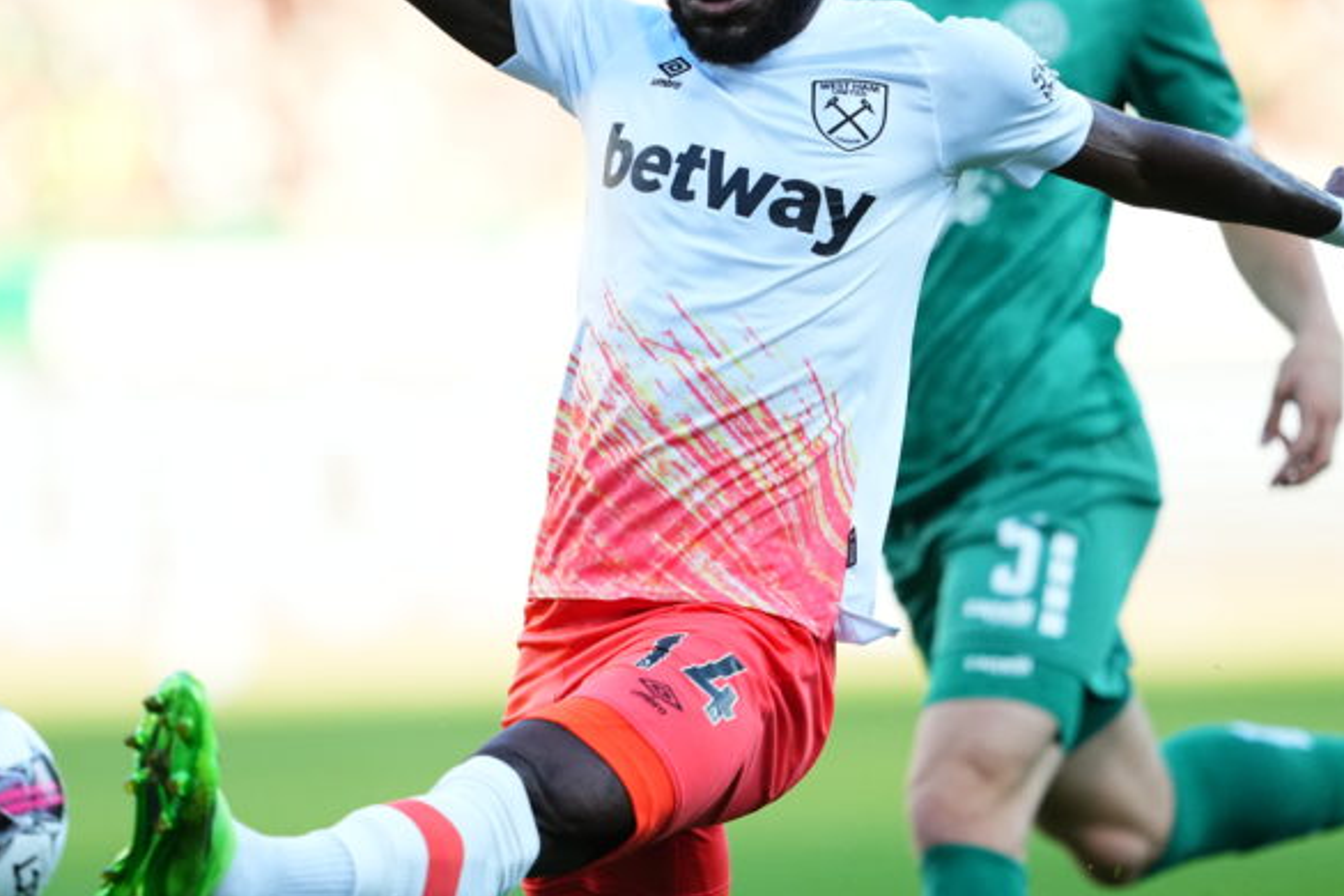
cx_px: 600
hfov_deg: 2.9
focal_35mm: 700
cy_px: 247
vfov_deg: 2.0
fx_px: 26131
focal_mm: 400
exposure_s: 1/2500
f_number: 2.8
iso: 1600
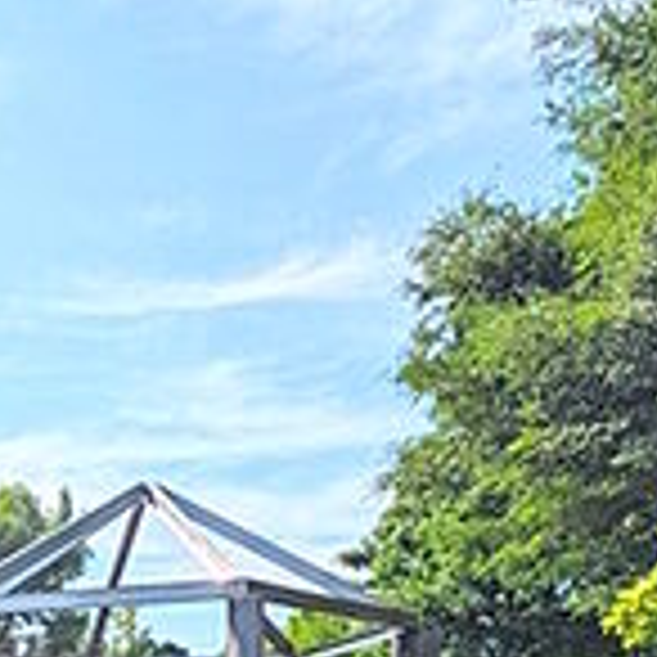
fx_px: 1095
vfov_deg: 26.9
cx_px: 81
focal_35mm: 51
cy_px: 900
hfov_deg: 32.0
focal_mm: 1.83
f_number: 2.2
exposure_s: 1/4587
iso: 51
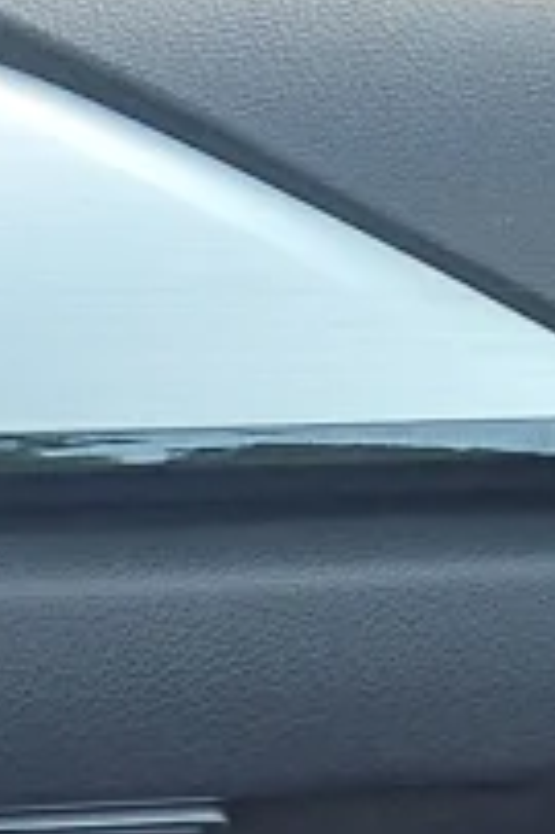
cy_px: 1730
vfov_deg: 8.0
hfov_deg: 5.0
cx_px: -1603
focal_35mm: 246
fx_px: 5698
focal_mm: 5.23
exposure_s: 1/50
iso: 64
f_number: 1.8
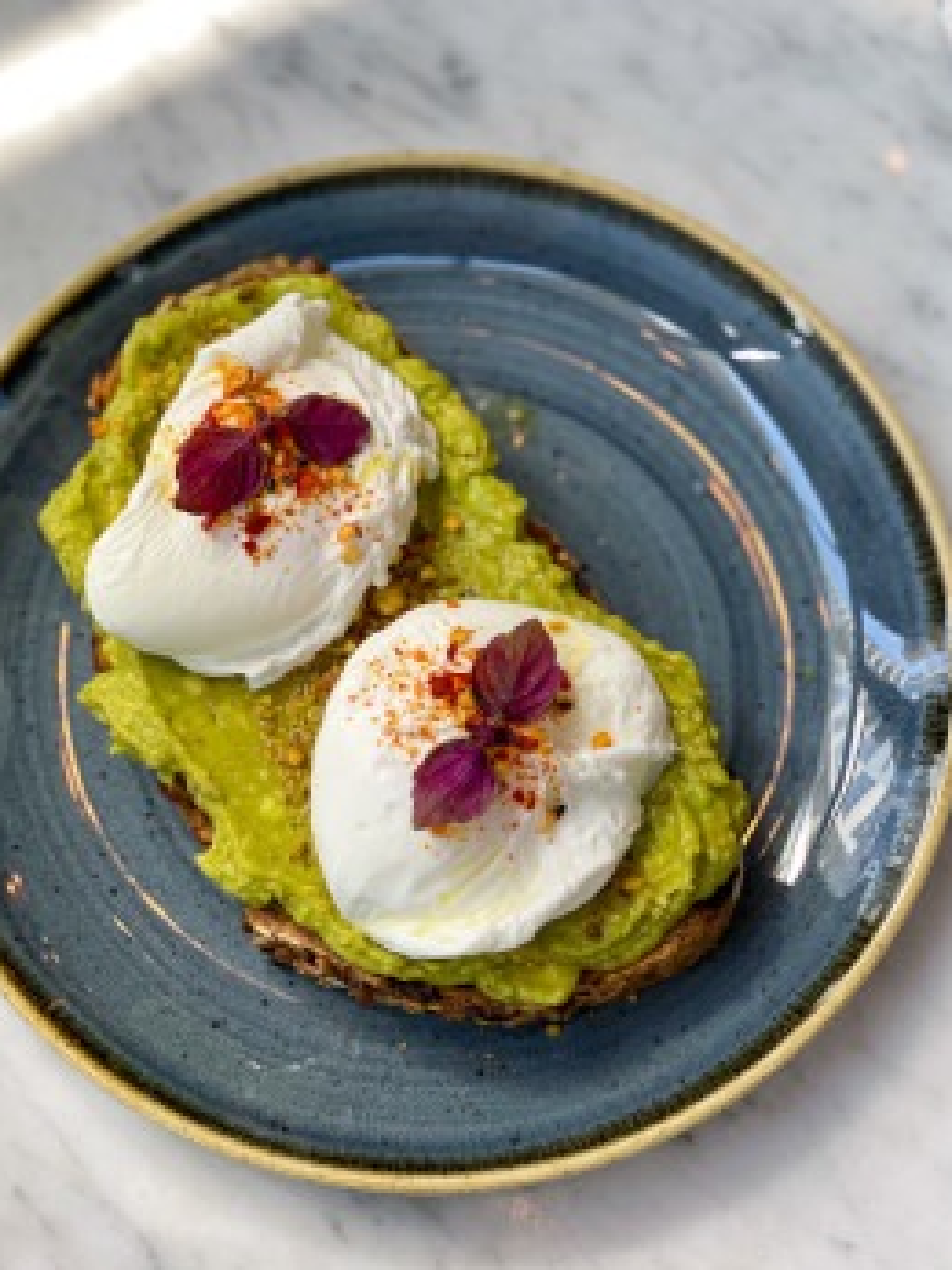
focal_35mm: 60
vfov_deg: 32.2
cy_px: 673
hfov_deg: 24.4
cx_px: 428
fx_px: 2201
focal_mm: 6
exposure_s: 1/100
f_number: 2
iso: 64
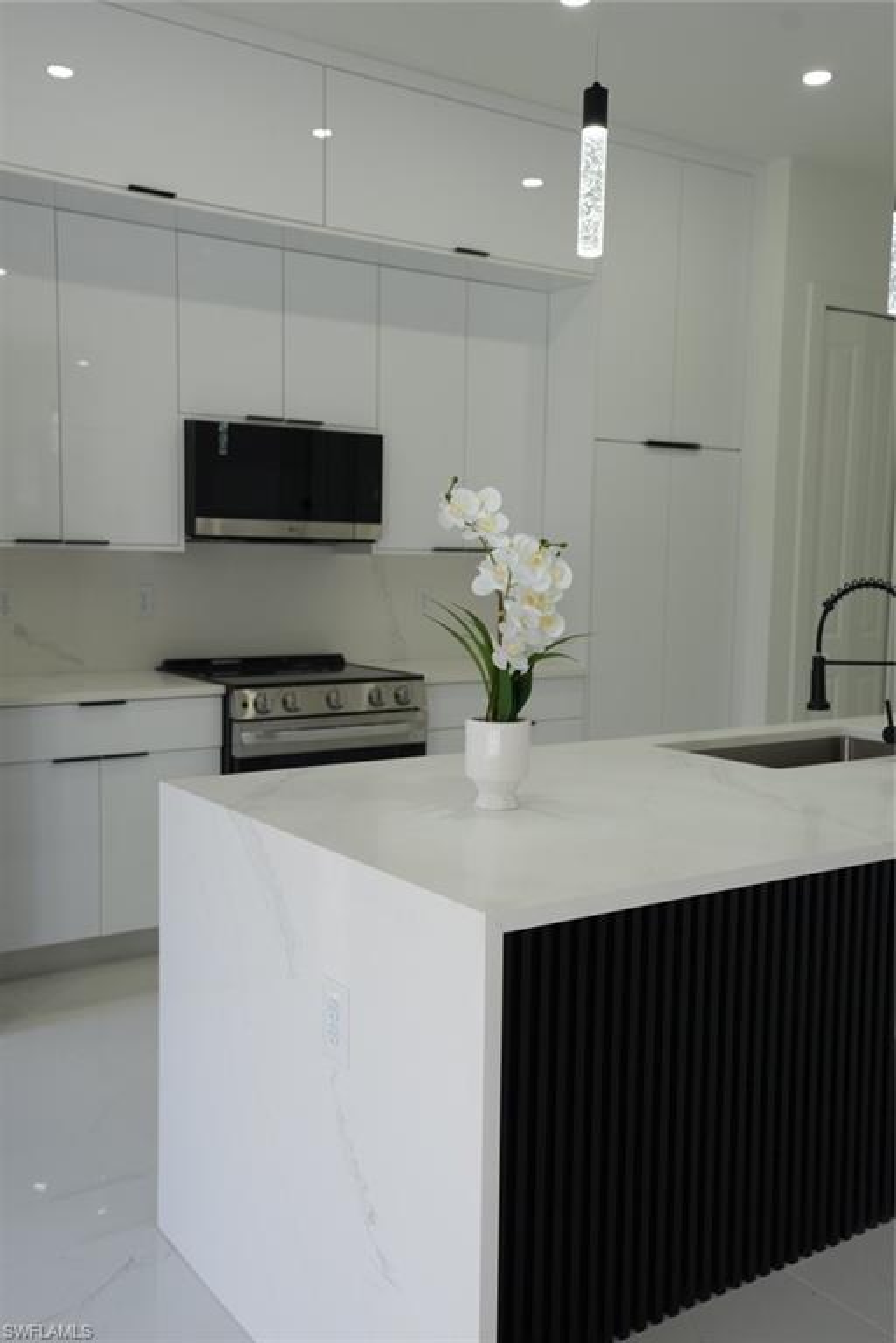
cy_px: 672
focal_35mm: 35
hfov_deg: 37.9
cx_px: 448
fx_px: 1307
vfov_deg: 54.4
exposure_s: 1/40
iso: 160
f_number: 5
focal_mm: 35
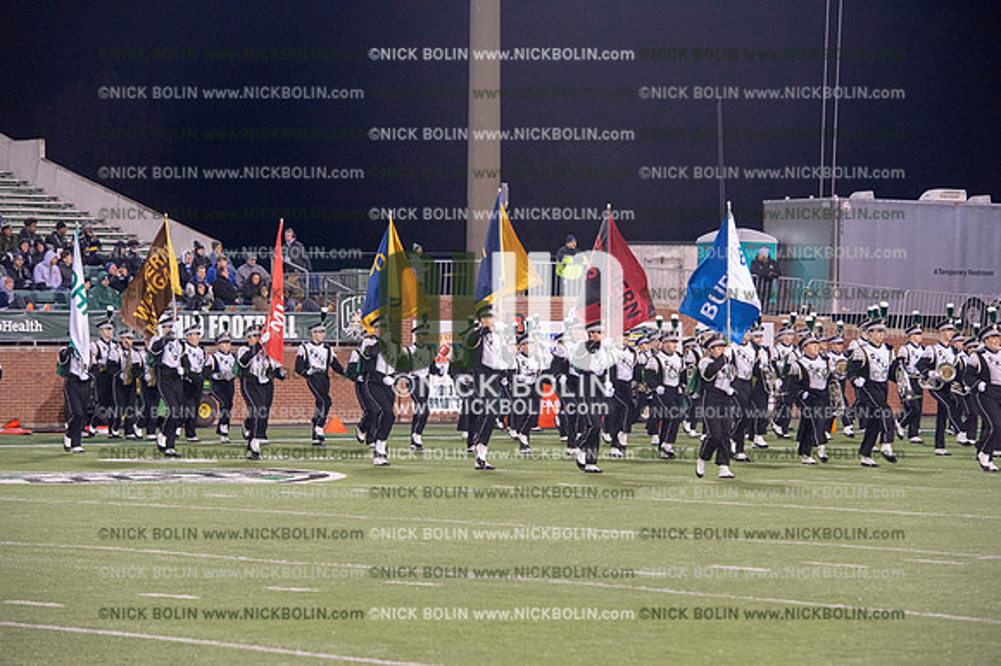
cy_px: 333
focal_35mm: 145
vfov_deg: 9.5
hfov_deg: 14.2
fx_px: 4029
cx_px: 500
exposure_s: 1/400
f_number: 5.6
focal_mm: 145
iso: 6400
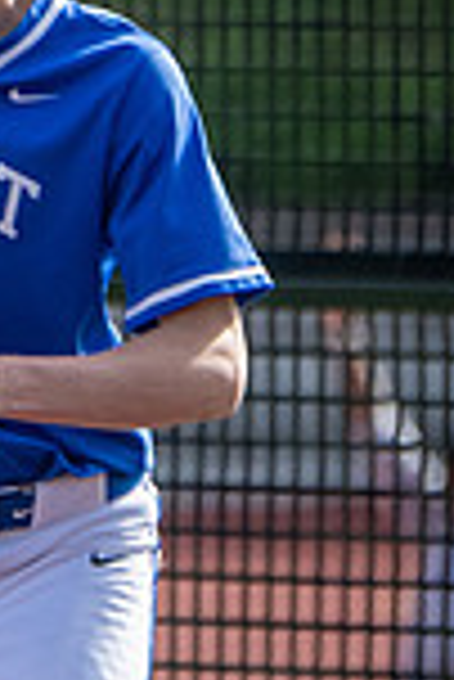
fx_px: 36423
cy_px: 407
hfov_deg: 0.7
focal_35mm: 1930
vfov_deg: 1.1
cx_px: -216
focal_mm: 360
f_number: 5.6
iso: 1400
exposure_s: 1/2000
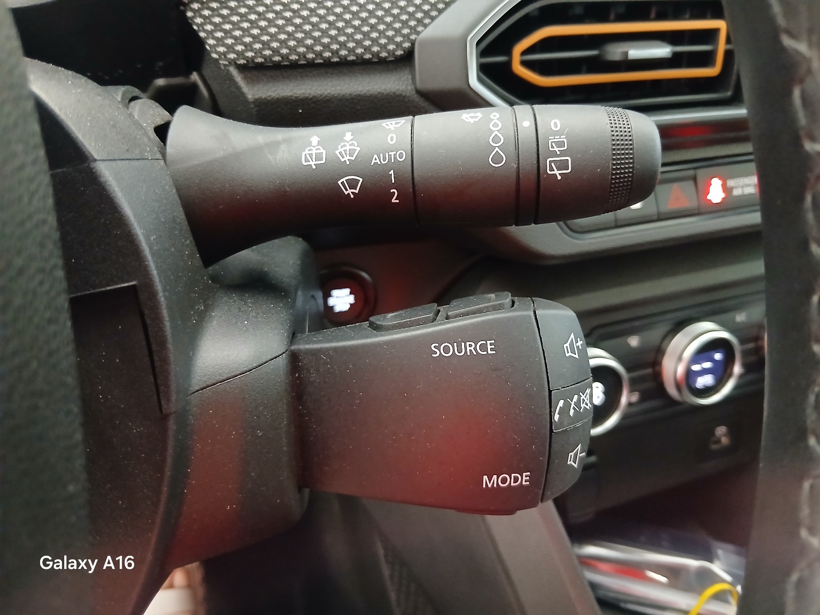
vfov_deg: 53.1
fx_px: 616
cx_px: 410
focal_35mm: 26
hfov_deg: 67.3
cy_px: 308
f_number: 1.8
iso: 800
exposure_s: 1/16.7
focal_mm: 3.98
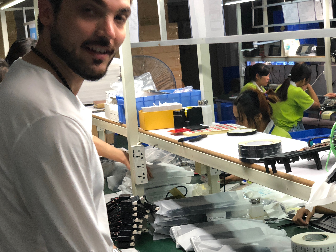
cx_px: 123
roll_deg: +4.5
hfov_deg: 24.9
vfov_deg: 18.8
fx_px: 757
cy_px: 170
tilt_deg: -10.2
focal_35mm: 78
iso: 100
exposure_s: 1/33
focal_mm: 6
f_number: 2.4
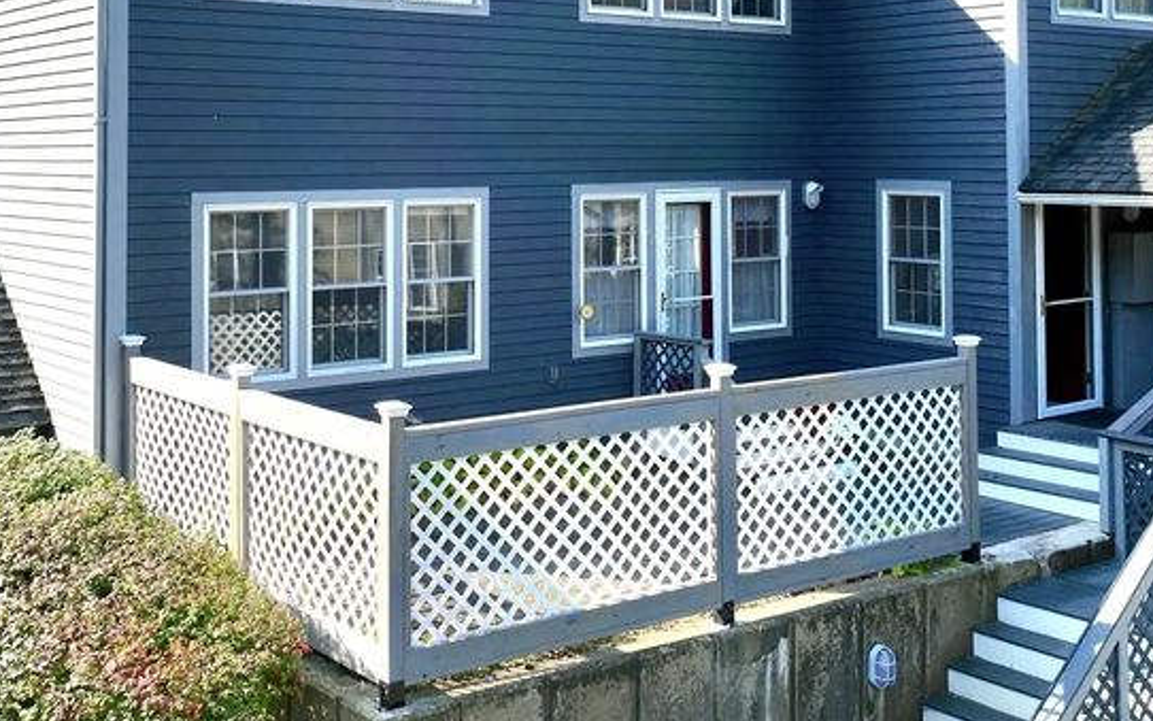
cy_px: 107
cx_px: 621
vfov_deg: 26.2
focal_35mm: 48
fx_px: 1509
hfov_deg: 41.8
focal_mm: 12.29
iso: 300
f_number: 2.8
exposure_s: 1/1600
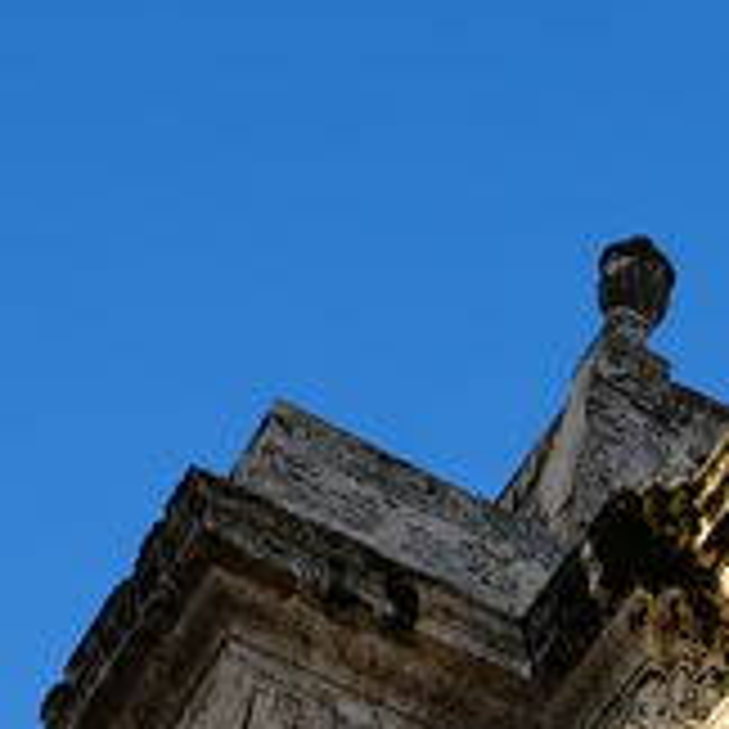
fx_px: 4813
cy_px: 2347
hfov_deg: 8.1
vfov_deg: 7.4
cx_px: 1584
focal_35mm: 202
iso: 100
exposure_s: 1/125
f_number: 8
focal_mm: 24
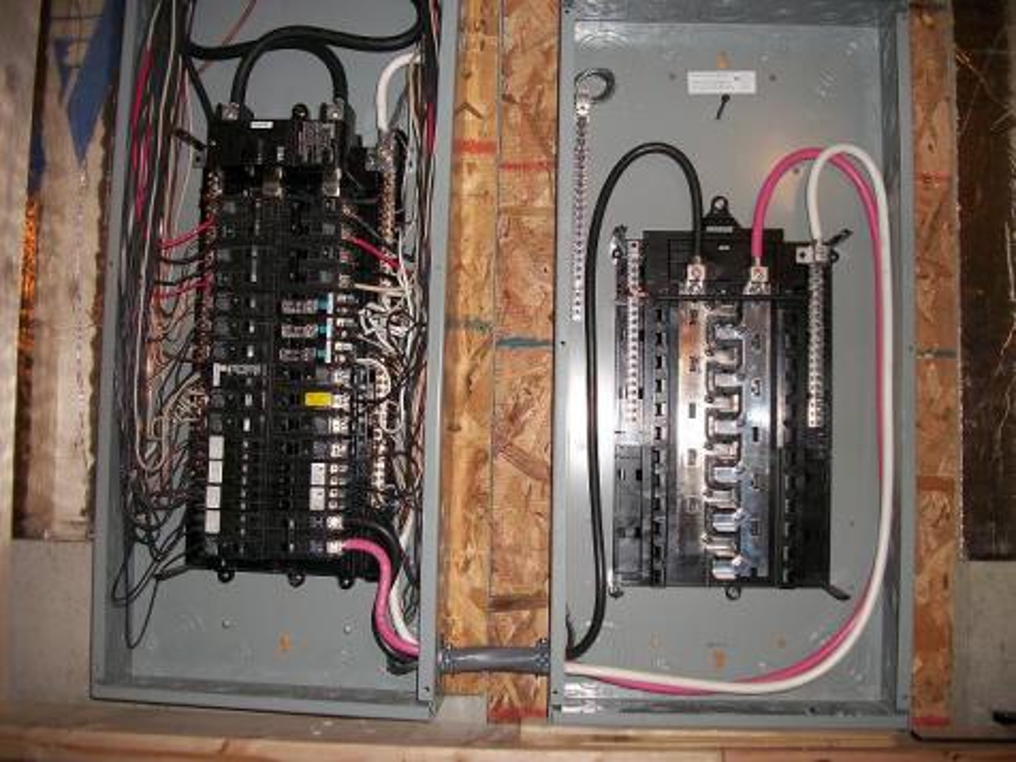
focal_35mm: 32
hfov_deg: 56.8
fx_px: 939
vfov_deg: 44.2
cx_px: 508
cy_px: 381
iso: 80
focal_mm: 5.7
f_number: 2.9
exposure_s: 1/30
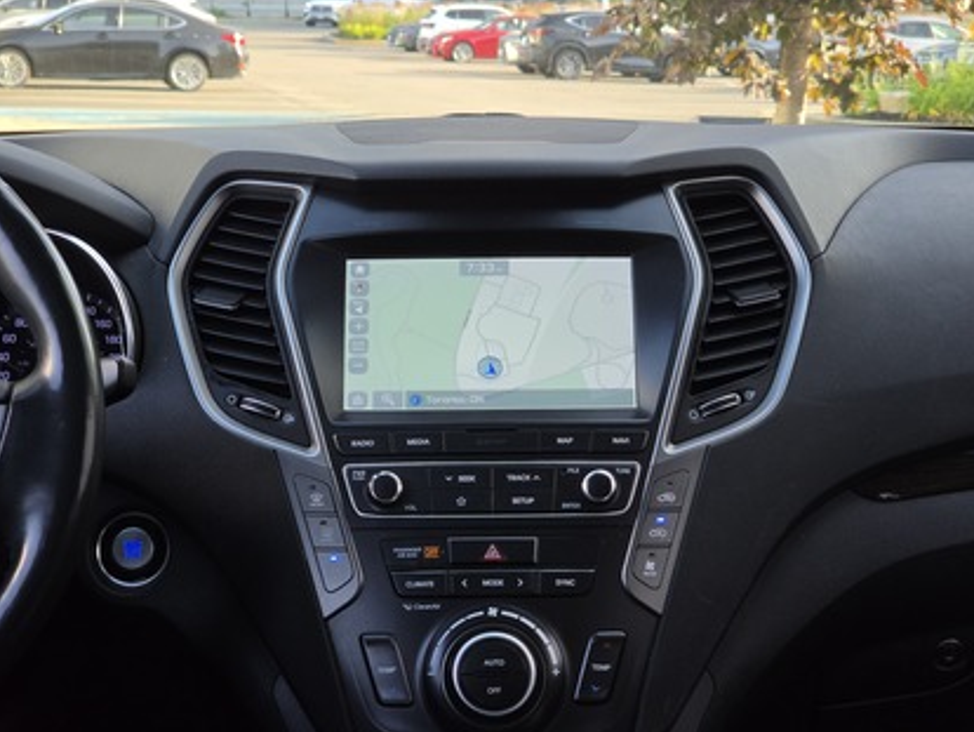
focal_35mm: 70
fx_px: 1971
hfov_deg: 27.8
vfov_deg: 21.0
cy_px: 368
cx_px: 489
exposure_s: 1/120
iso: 40
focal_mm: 7
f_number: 2.4
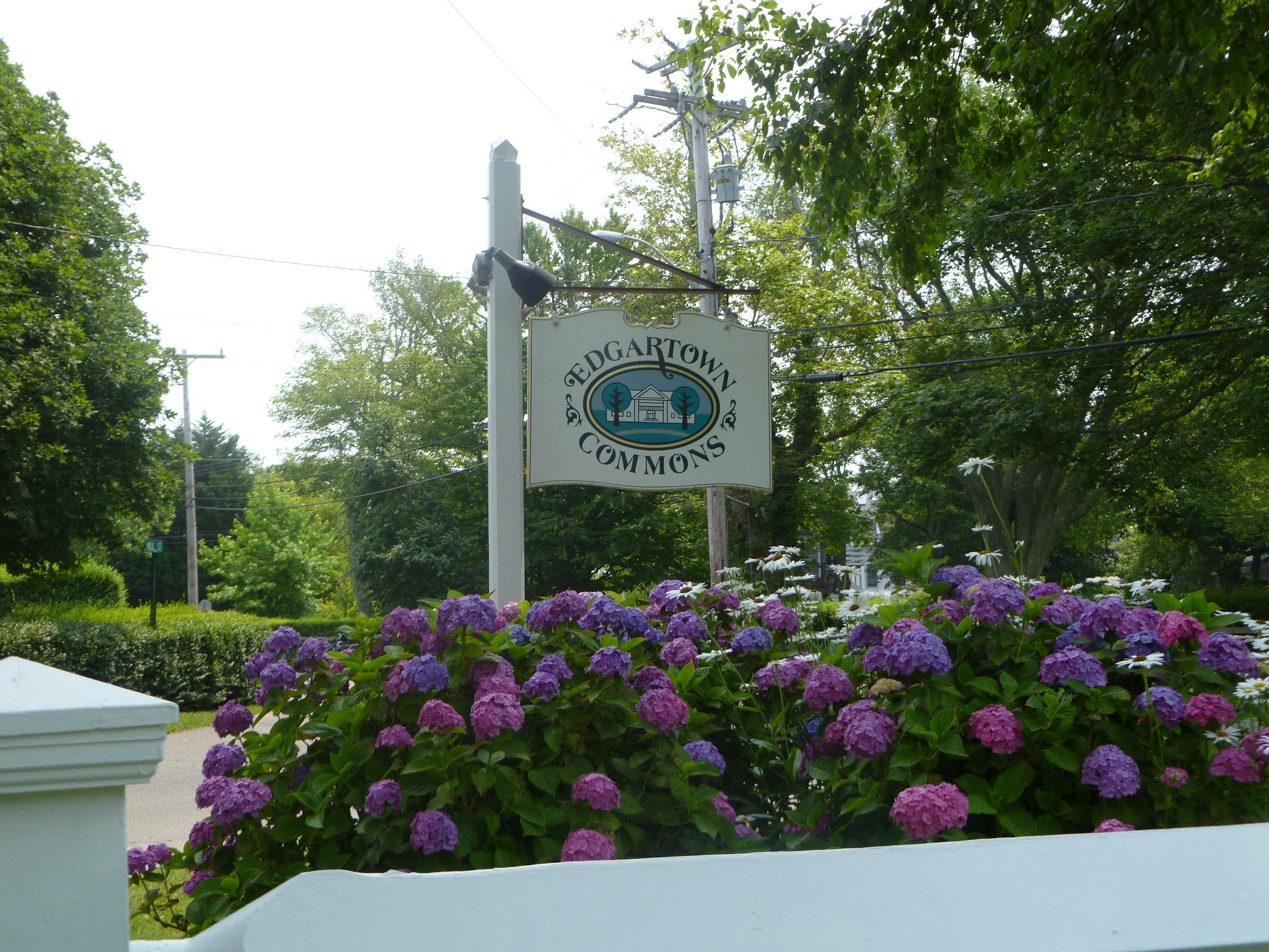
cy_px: 476
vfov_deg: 35.1
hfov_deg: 45.8
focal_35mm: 41
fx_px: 1503
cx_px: 634
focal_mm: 7.4
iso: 80
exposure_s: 1/320
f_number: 3.7
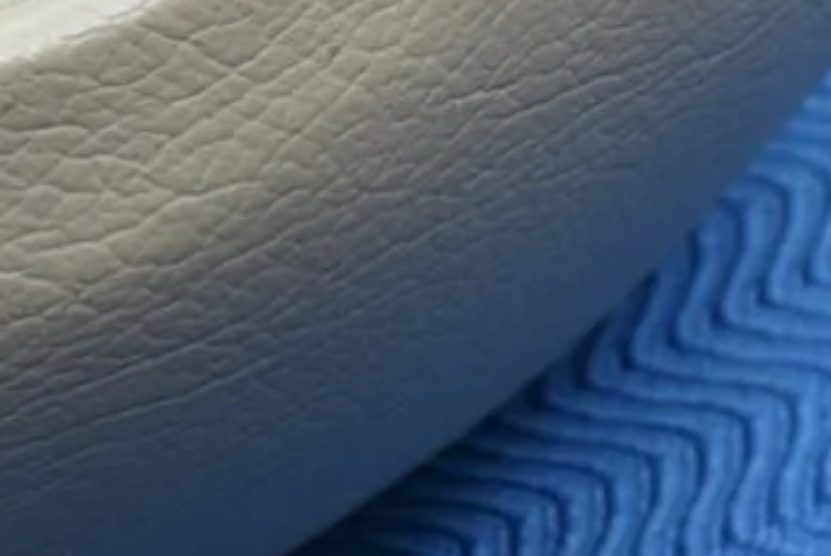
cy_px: 62
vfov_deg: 5.3
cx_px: -721
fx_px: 5978
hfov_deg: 7.7
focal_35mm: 259
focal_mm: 23
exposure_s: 1/160
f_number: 8
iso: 100
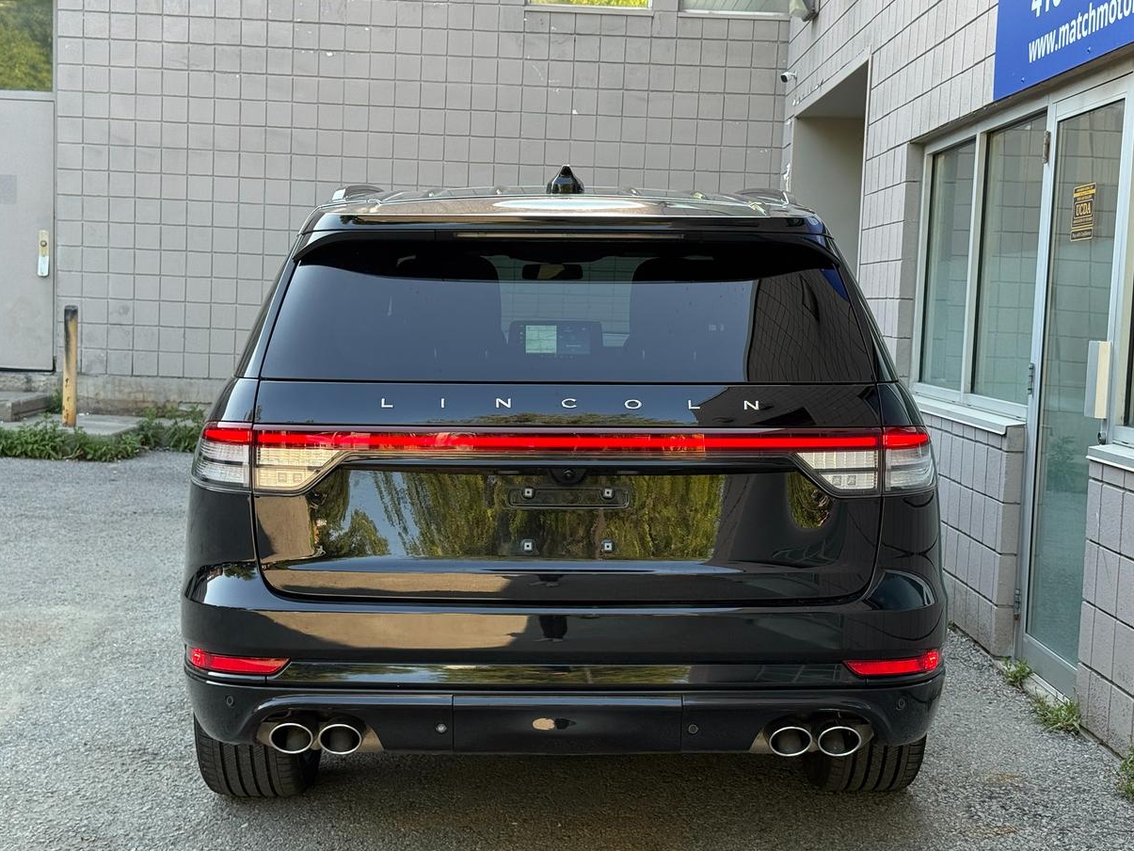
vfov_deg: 28.6
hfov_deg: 37.5
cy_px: 430
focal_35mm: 51
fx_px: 1671
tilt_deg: -4.3
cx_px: 562
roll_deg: -2.7
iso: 100
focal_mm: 6.76
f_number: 1.78
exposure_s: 1/359
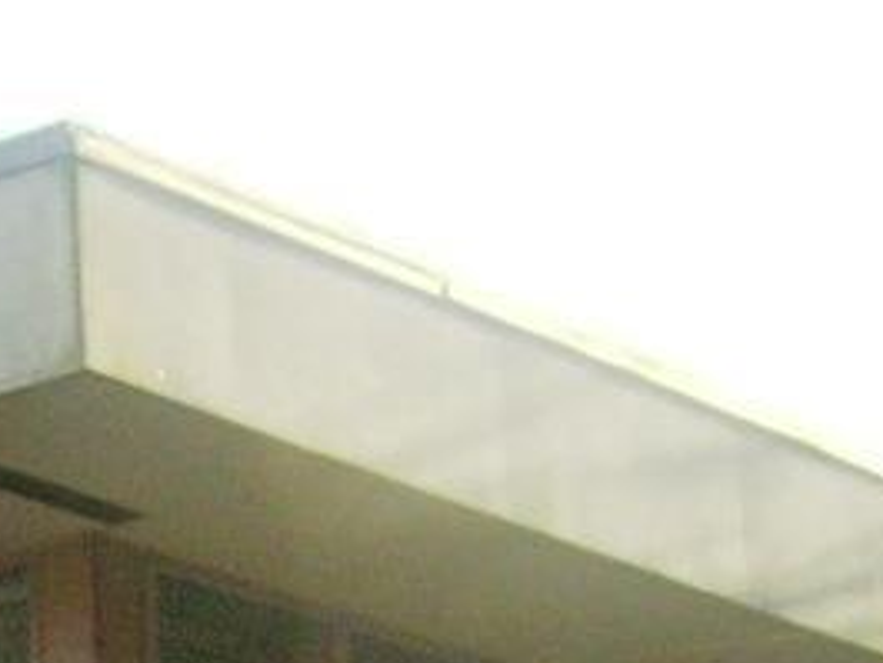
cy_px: 1569
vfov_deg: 6.6
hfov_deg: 8.9
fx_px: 5512
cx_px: -533
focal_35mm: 216
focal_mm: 7
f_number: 4.8
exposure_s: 1/196
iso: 100
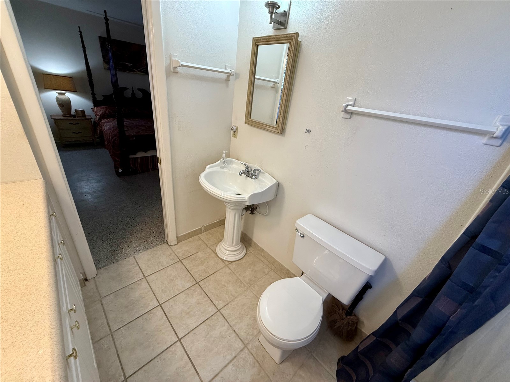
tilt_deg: -24.8
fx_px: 206
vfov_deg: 85.7
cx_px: 255
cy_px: 191
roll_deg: -7.9
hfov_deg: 102.1
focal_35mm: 14
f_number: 2.2
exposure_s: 1/120
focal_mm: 2.22
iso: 200
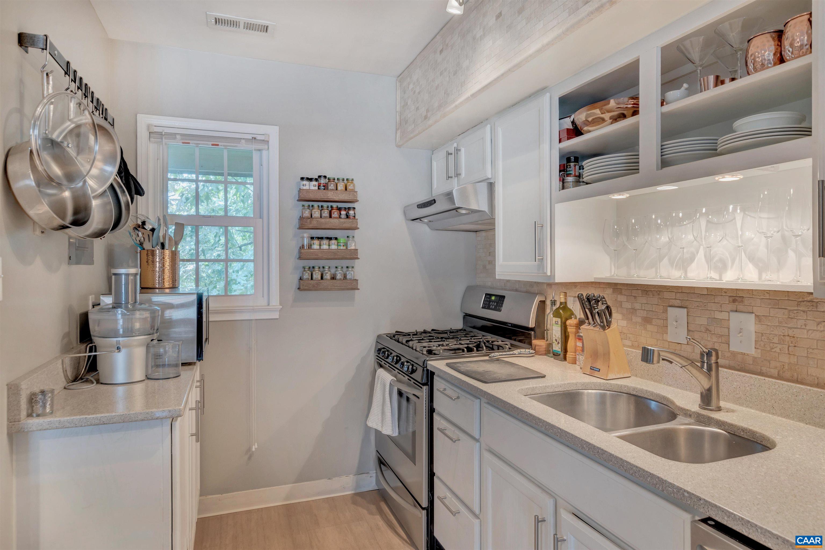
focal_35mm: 21
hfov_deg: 81.2
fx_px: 481
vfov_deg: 59.5
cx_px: 412
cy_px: 275
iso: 100
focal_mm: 14
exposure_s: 1/2
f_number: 9
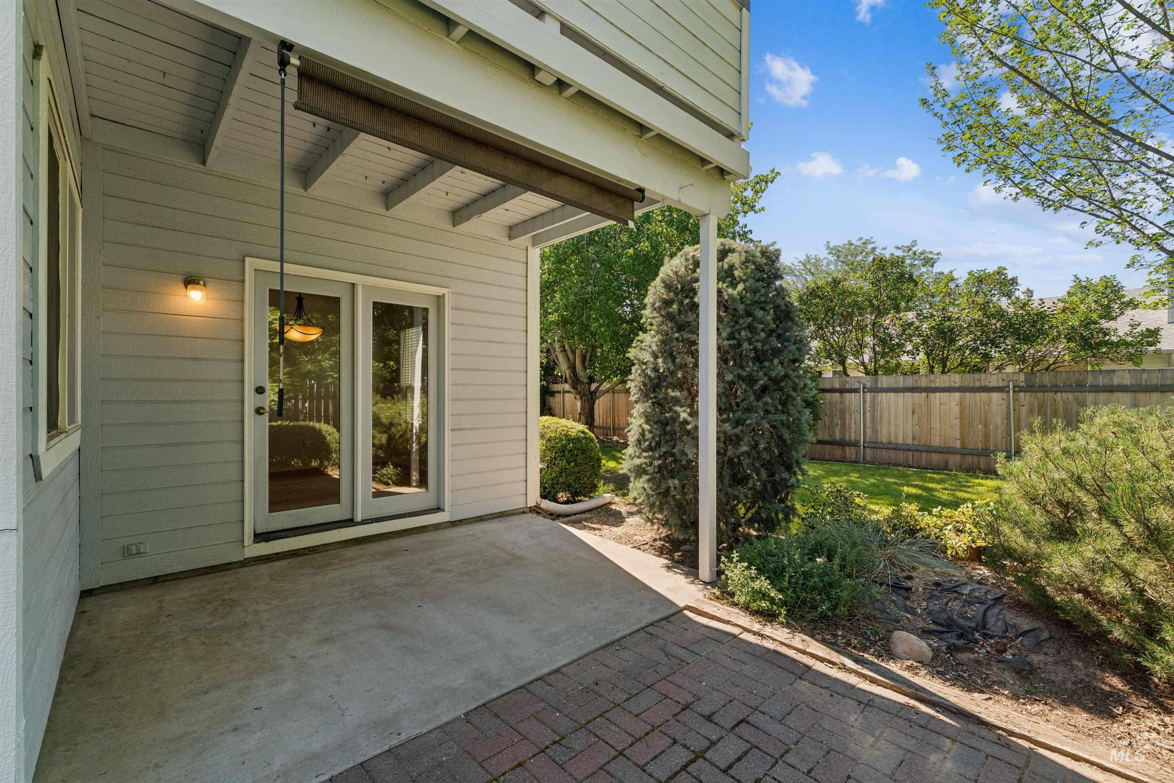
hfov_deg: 98.5
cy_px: 392
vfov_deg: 75.5
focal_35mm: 16
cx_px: 587
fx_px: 505
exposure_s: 1/80
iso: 400
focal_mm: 15.5
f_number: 13
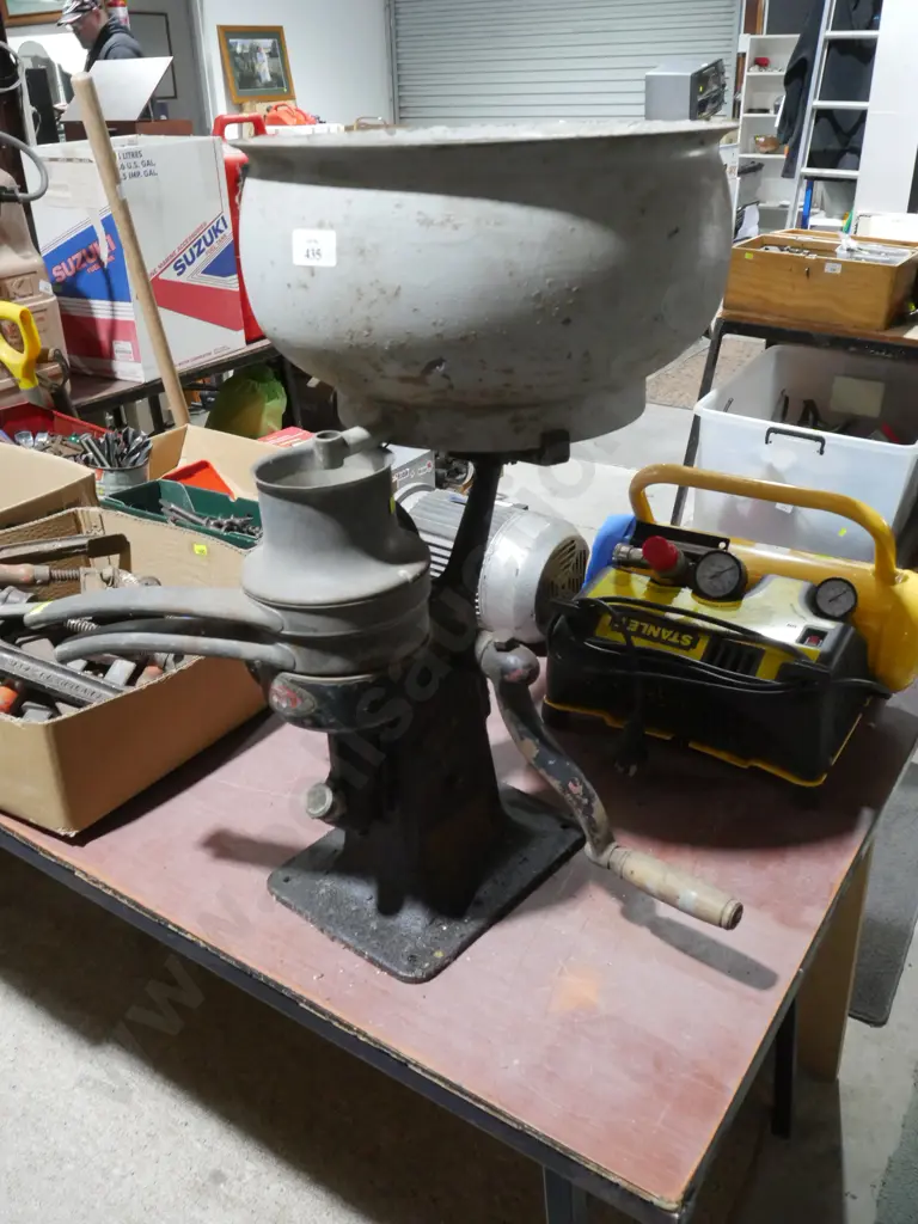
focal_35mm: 28
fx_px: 990
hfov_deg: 49.7
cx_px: 459
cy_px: 612
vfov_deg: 63.4
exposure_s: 1/50
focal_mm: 14
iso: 3200
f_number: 9
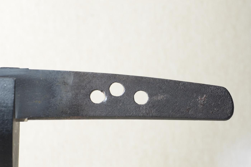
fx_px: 940
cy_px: 84
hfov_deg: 15.2
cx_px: 126
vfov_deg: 10.1
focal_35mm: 135
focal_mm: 90
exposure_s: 1/1.6
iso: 400
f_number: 11
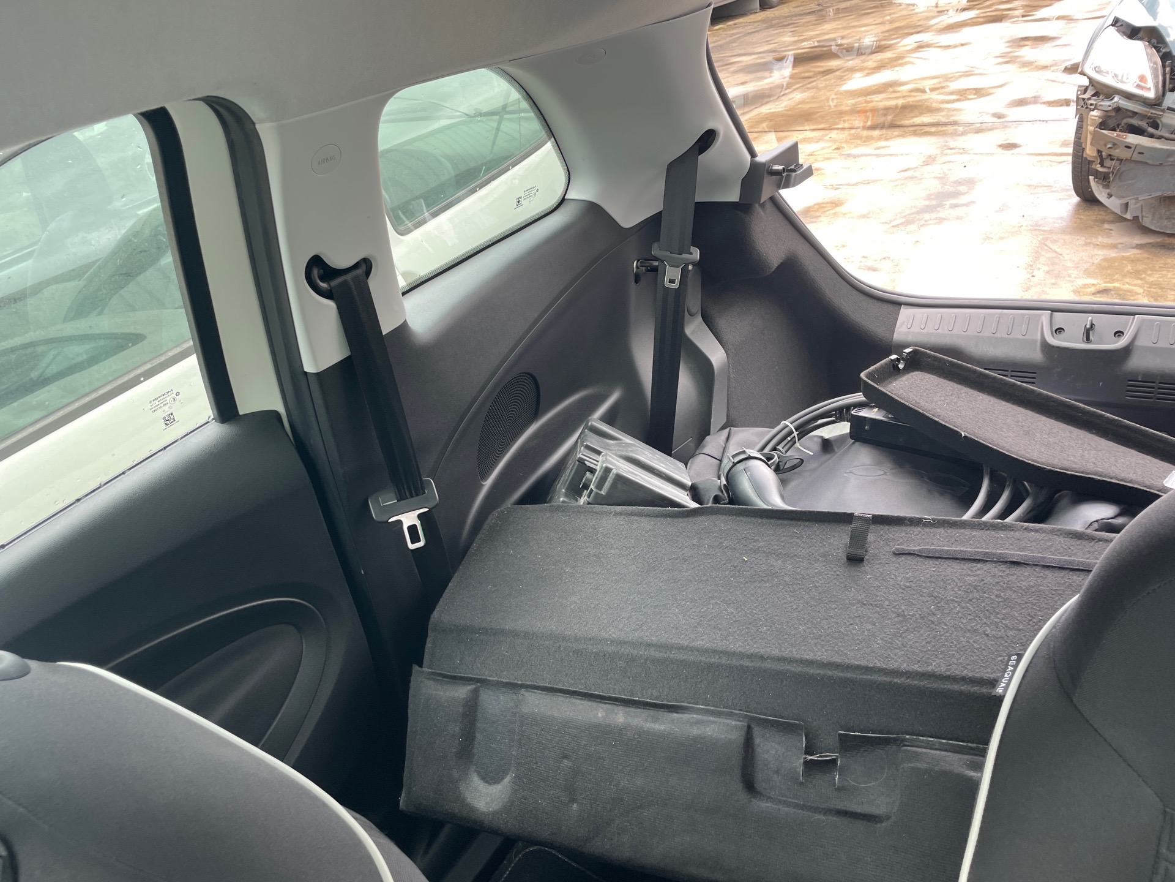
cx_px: 588
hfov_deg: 67.3
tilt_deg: -28.7
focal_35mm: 26
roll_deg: +11.8
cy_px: 441
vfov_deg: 53.1
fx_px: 883
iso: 40
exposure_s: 1/121
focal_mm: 4.2
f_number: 1.6
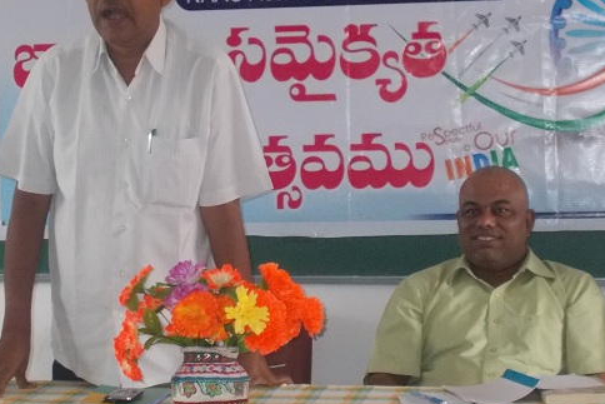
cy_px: 131
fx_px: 1933
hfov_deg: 17.8
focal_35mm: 115
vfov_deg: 11.9
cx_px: 271
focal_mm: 10.3
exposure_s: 1/30
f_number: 4.9
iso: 320
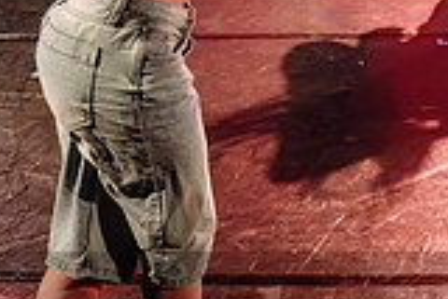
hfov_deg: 19.5
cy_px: 36
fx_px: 1233
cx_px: 522
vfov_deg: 13.7
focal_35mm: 99
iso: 6400
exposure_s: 1/300
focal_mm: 24
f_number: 2.8
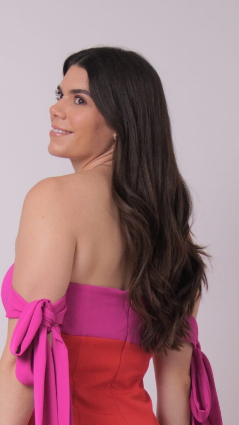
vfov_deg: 12.9
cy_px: 456
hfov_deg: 7.4
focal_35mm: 164
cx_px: 108
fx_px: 1844
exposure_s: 1/250
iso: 400
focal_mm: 35
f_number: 5.6
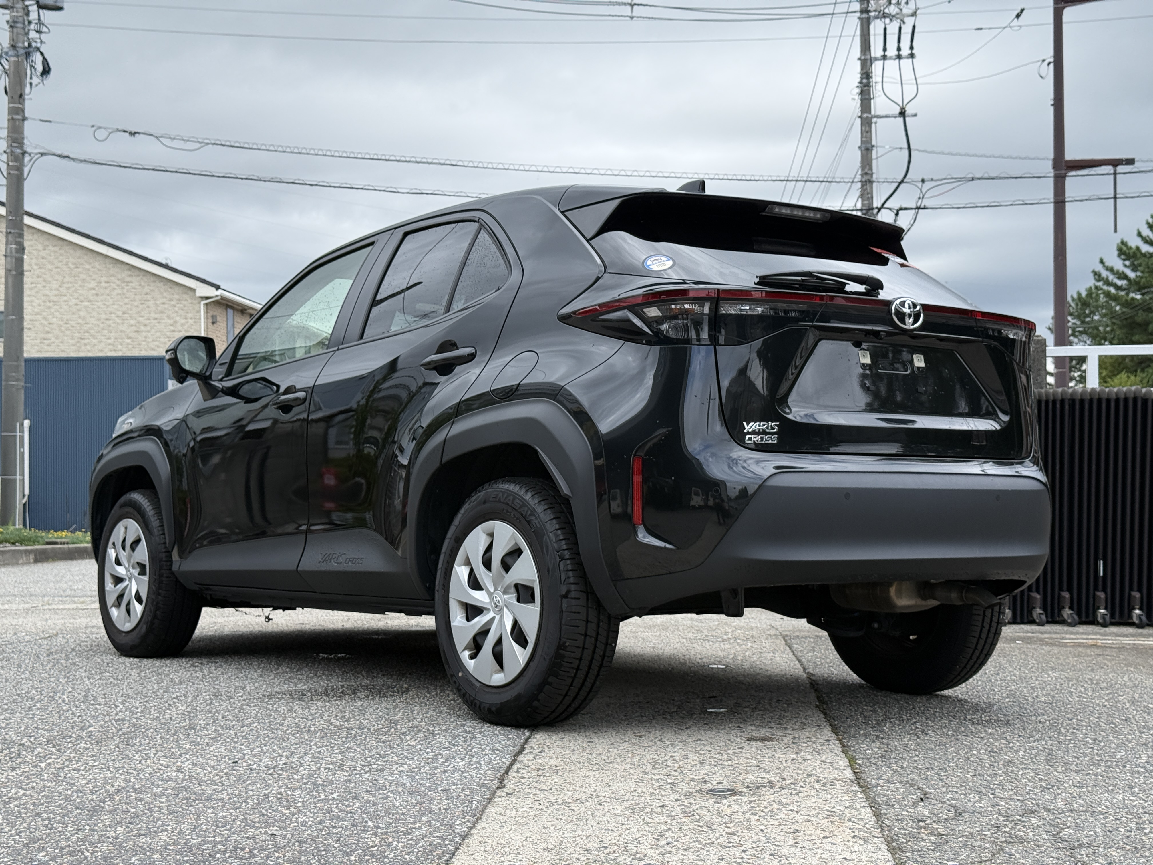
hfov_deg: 39.7
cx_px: 576
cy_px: 432
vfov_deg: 30.3
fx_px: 1599
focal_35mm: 48
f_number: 1.78
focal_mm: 6.76
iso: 64
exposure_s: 1/2033
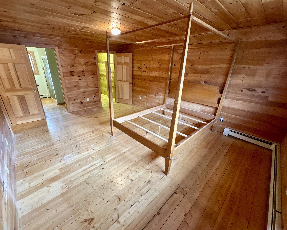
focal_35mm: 15
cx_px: 136
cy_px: 118
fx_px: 127
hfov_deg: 96.7
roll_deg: -0.6
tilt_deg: -22.7
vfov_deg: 84.0
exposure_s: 1/40
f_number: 2.2
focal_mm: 2.22
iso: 400
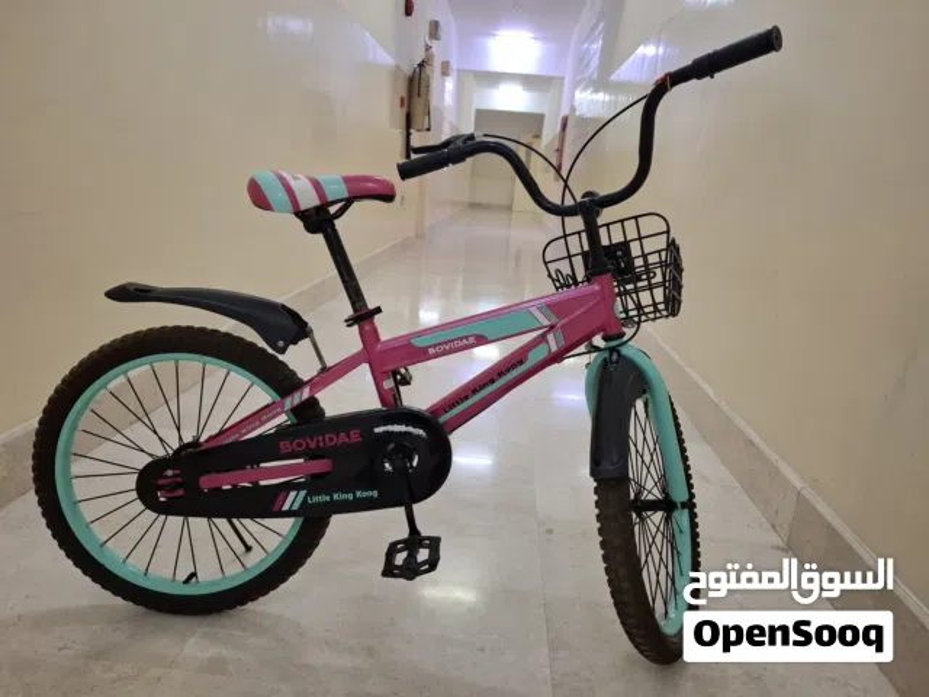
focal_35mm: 23
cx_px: 464
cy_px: 348
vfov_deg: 58.9
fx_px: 617
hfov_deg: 73.9
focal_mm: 5.54
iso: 250
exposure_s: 1/33
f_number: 1.8
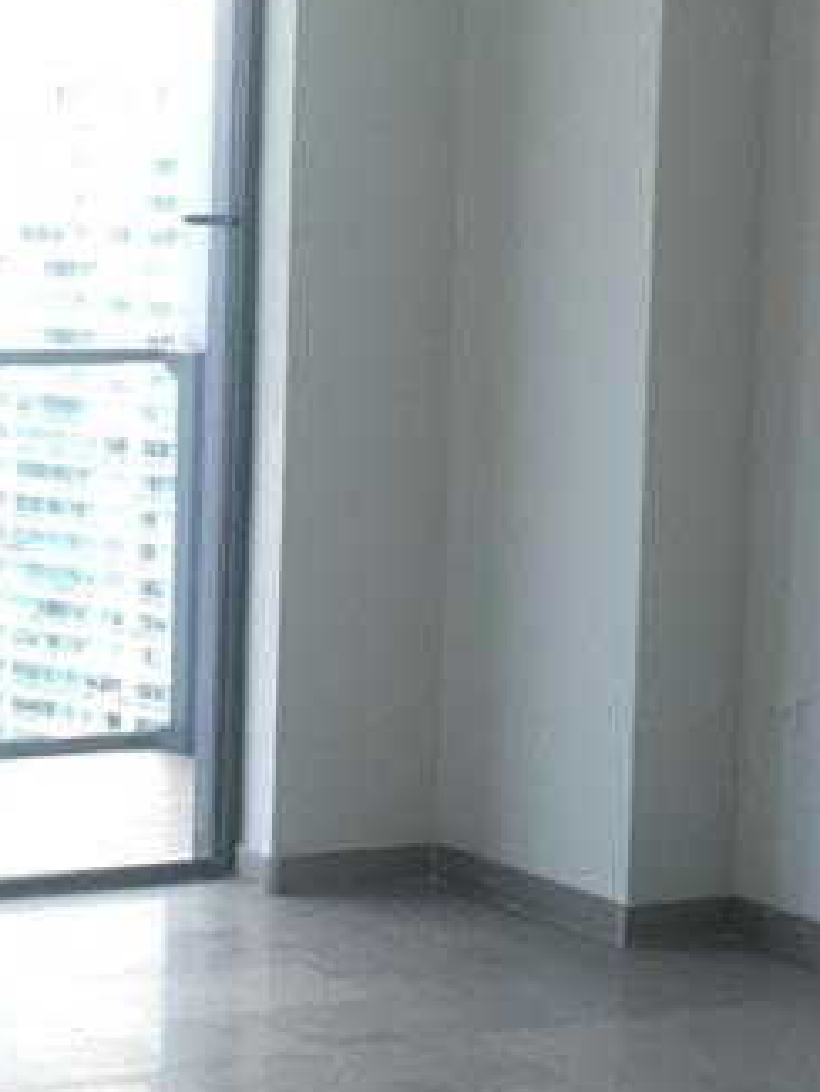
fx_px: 3377
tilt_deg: -5.9
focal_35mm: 107
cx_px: 77
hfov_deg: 13.7
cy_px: 625
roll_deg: -1.3
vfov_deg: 18.4
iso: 25
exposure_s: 1/60
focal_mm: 4.15
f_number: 2.2
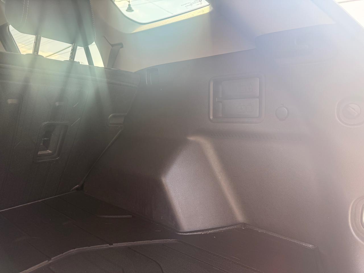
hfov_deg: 71.6
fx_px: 252
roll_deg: -2.7
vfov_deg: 56.8
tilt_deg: -4.8
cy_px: 136
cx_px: 182
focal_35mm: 24
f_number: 1.78
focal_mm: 6.76
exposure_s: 1/267
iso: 100
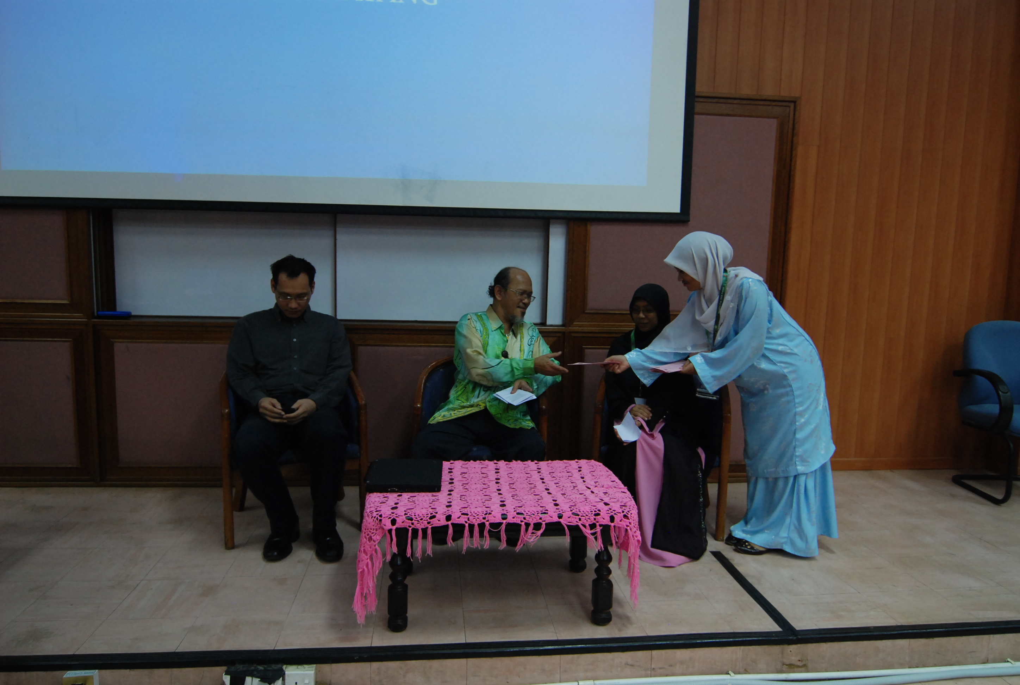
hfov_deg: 73.6
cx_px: 510
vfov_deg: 53.4
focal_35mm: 24
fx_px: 681
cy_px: 342
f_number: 4.5
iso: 800
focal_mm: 16
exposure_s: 1/60
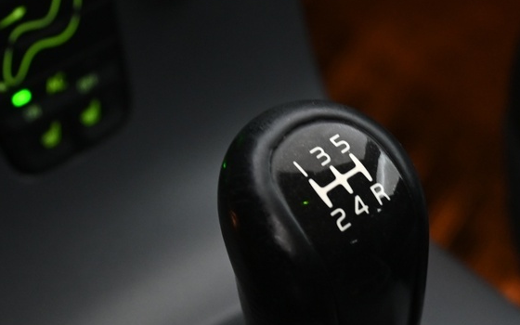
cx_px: 351
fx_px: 1842
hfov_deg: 16.0
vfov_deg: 10.0
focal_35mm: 130
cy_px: 339
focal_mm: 44
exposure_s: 1/13
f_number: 4
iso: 2000
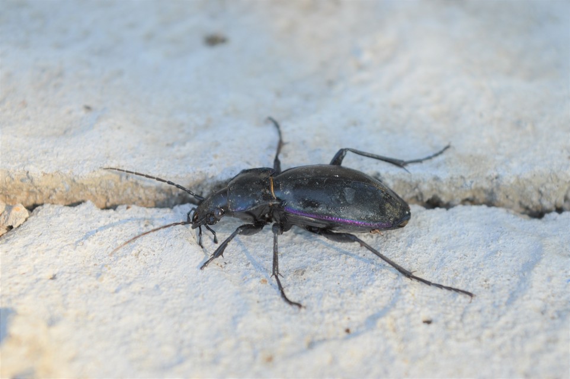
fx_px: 1305
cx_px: 285
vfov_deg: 16.5
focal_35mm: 82
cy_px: 190
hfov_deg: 24.6
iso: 100
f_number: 5.6
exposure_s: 1/125
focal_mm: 55
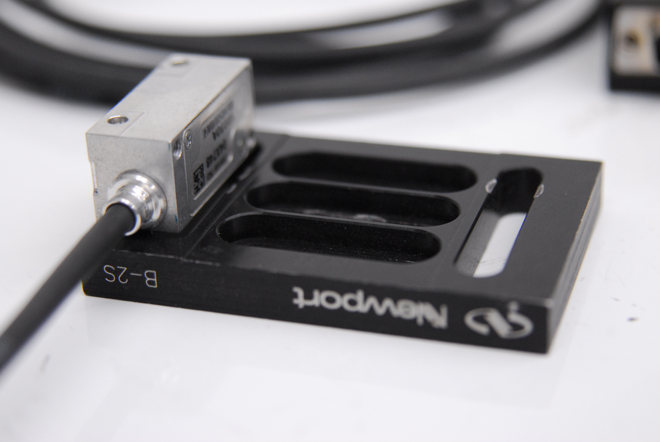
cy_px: 221
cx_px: 330
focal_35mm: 90
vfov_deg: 15.2
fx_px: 1652
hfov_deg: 22.6
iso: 800
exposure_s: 1/125
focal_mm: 60
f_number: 3.8
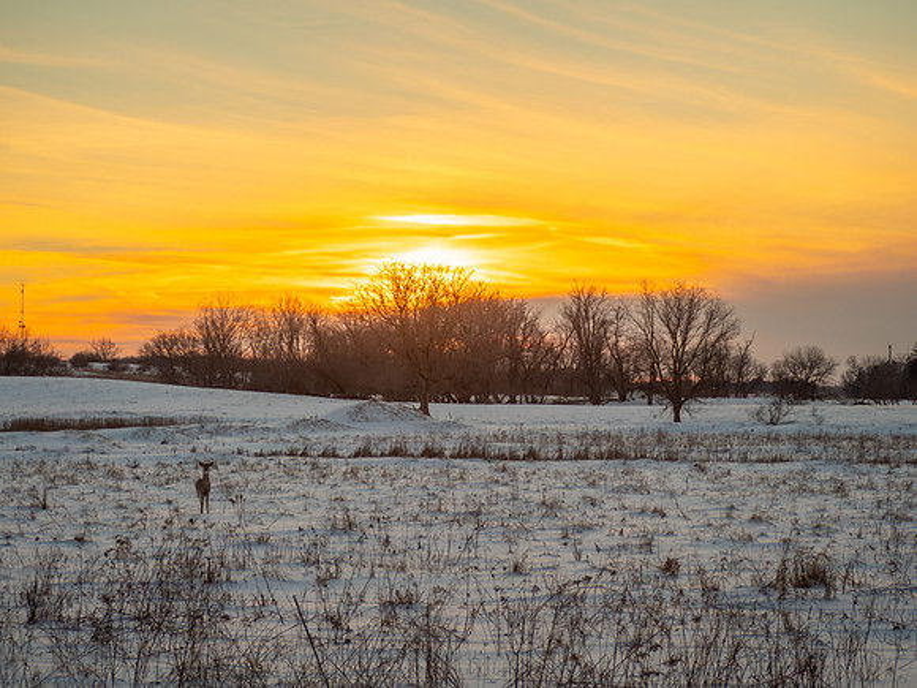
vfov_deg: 18.4
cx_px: 458
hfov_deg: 24.4
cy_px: 344
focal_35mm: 80
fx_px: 2119
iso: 200
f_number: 4
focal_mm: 40
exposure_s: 1/1250
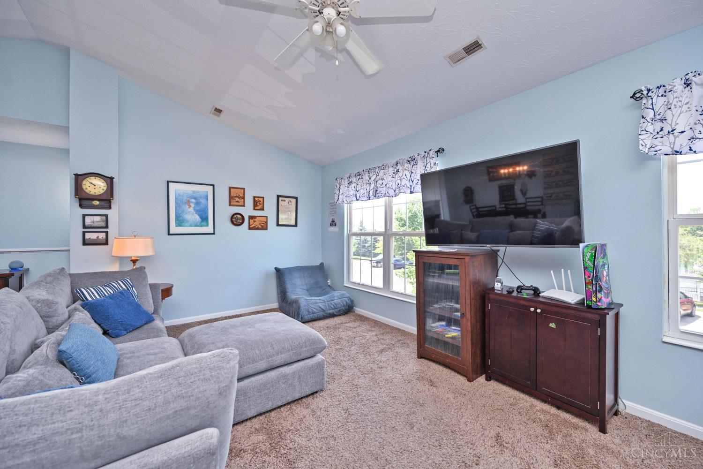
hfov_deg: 104.3
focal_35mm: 14
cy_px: 234
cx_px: 352
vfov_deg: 81.2
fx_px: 273
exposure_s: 1/100
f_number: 5
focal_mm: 14
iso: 200
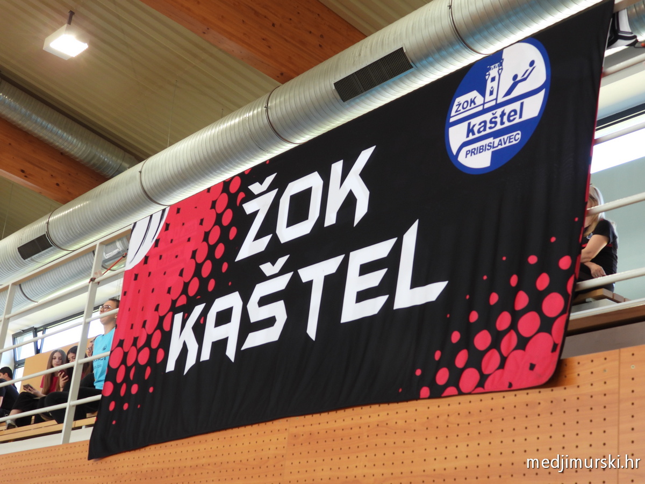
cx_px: 322
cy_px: 242
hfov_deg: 32.2
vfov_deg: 24.4
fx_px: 1118
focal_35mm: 60
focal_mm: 10.7
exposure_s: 1/30
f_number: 3.5
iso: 140
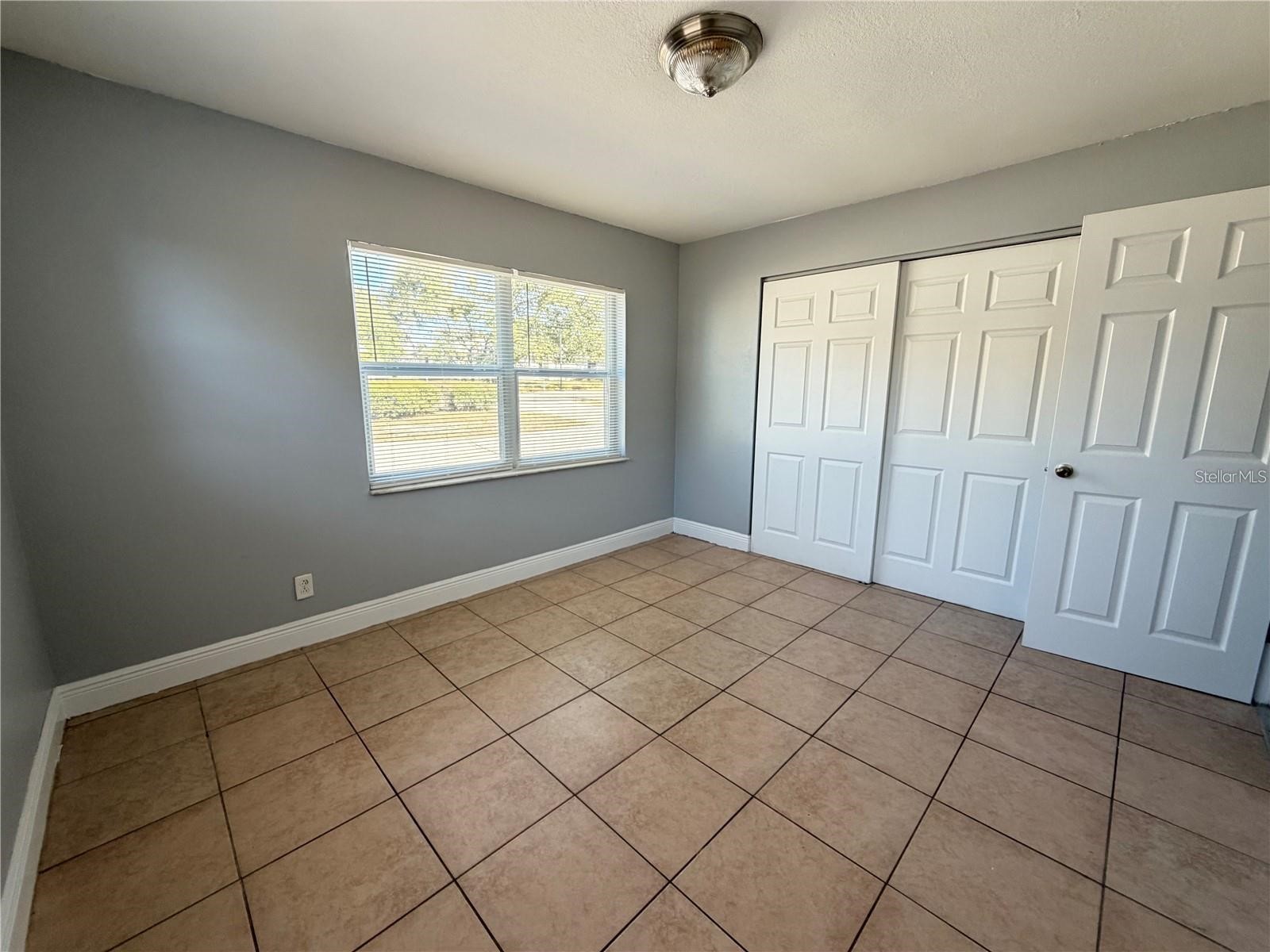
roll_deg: -0.1
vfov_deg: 85.7
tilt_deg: -9.8
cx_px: 635
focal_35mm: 14
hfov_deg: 102.1
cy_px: 476
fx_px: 514
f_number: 2.2
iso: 160
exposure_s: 1/121
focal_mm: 2.22
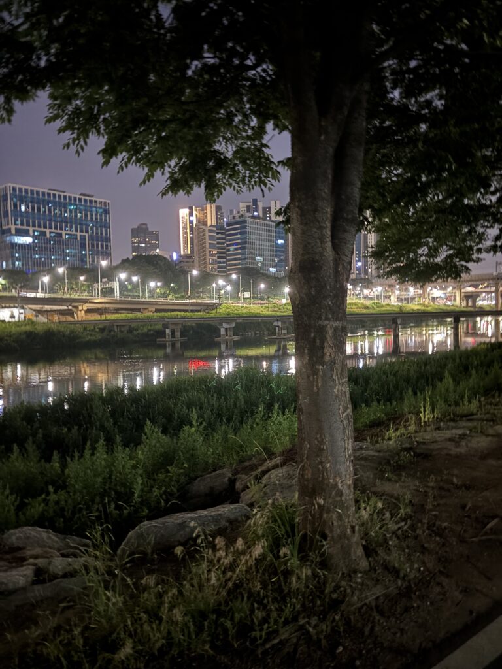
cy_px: 334
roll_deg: -0.6
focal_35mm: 26
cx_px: 251
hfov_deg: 53.1
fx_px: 503
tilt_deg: -1.6
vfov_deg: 67.3
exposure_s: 1/2
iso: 1000
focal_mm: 5.96
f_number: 1.6
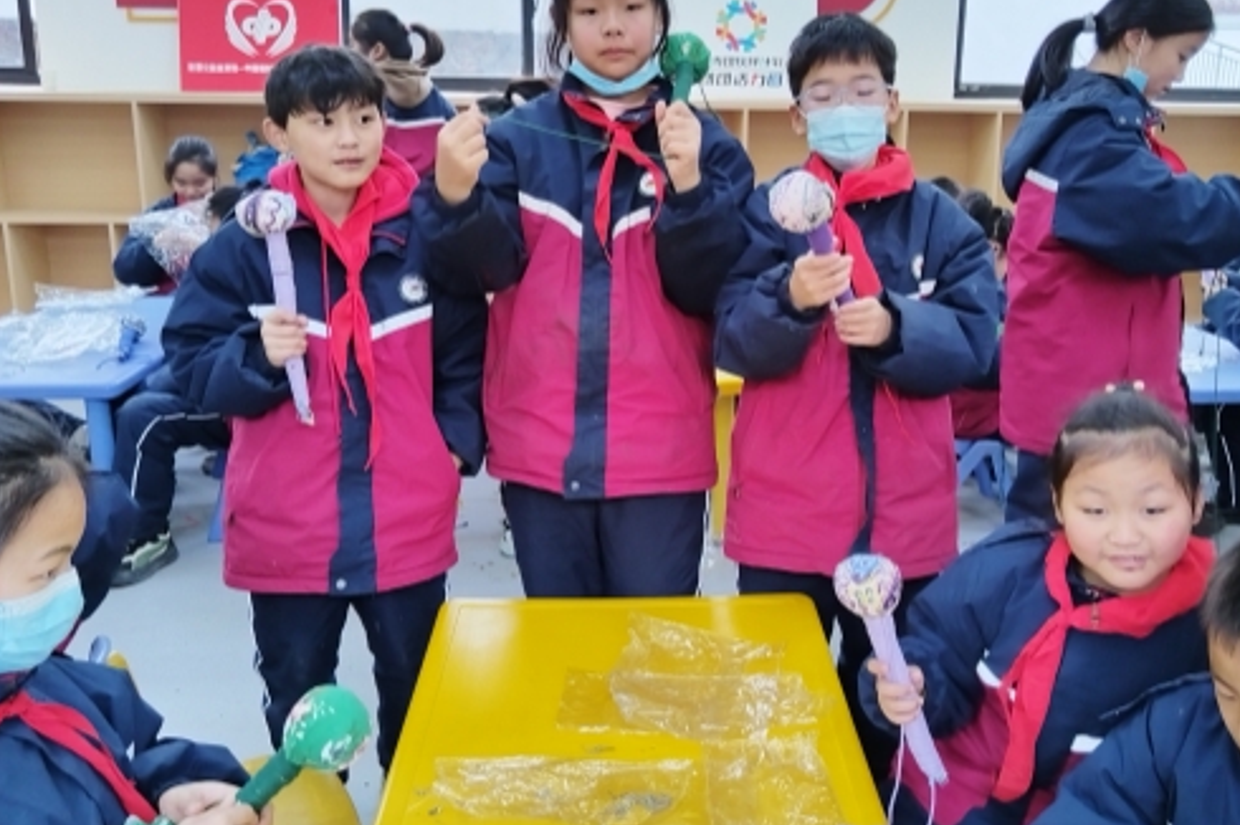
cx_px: 683
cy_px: 378
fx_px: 1205
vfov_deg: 37.8
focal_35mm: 35
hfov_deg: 54.4
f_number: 1.9
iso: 2151
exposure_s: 1/100
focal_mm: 4.95
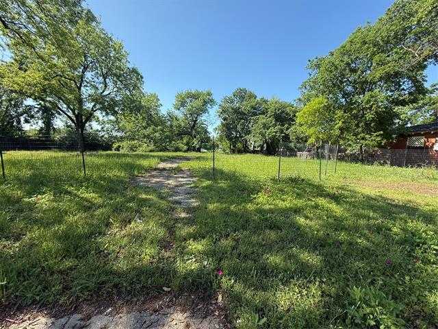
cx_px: 219
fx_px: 177
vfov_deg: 85.7
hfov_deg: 102.1
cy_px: 164
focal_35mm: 14
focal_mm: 2.22
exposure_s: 1/664
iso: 50
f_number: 2.2
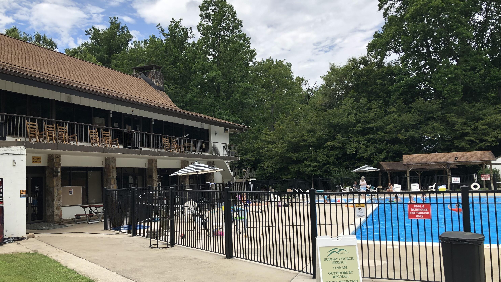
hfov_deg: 62.6
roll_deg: +2.3
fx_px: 412
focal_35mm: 31
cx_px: 248
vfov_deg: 37.7
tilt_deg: +2.6
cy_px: 158
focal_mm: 3.99
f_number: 1.8
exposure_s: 1/1919
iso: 20
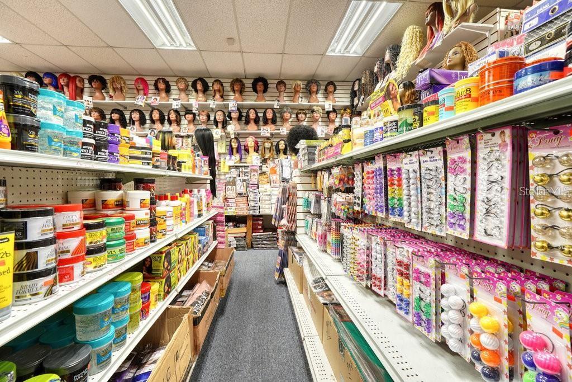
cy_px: 191
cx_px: 286
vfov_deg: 73.8
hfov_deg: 96.7
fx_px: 254
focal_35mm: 16
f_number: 8
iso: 400
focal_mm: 16
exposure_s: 1/30
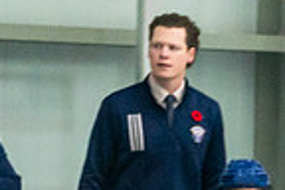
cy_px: 477
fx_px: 8739
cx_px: 109
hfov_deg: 1.9
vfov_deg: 1.2
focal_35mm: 1104
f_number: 2.8
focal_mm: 181
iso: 3200
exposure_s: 1/1250
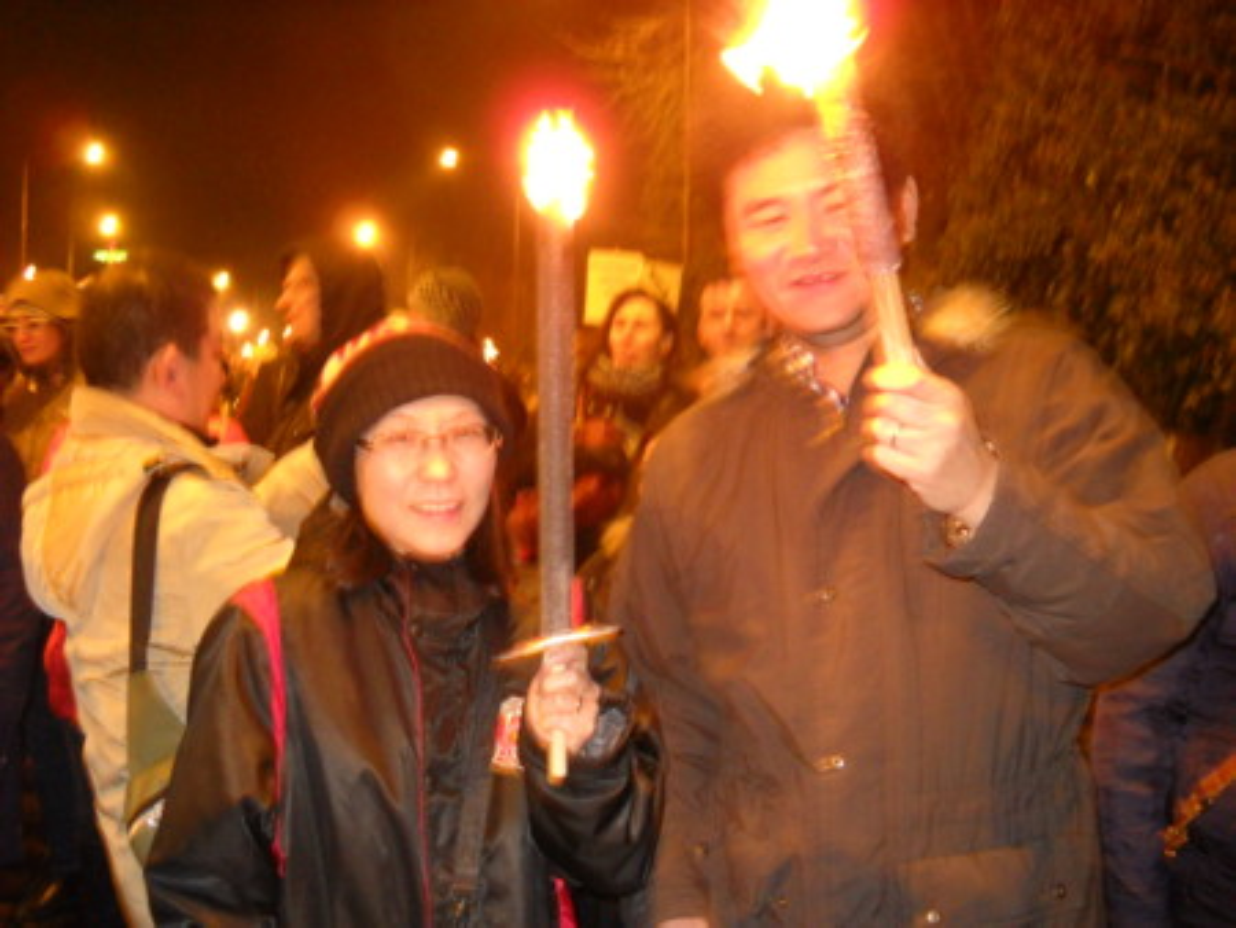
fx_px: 1465
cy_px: 464
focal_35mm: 41
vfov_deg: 35.2
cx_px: 618
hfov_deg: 45.8
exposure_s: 1/5
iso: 400
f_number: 3.1
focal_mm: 6.72
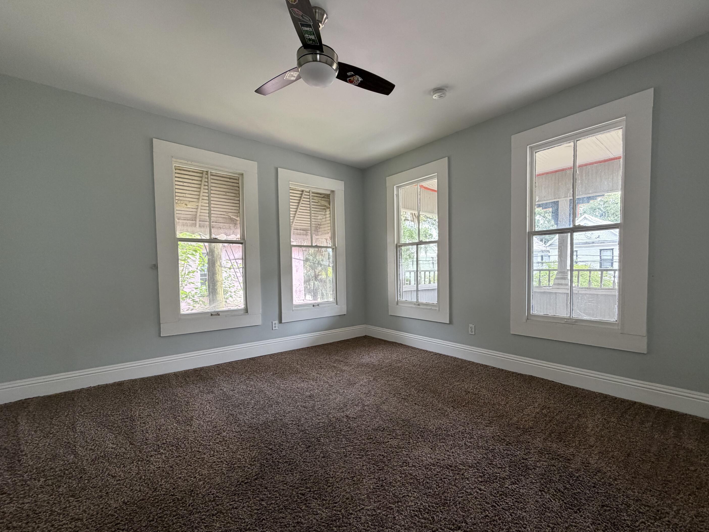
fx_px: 307
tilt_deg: -3.2
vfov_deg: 81.7
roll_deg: +2.7
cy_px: 280
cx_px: 371
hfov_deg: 98.1
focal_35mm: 15
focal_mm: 2.22
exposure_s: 1/121
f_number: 2.2
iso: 200
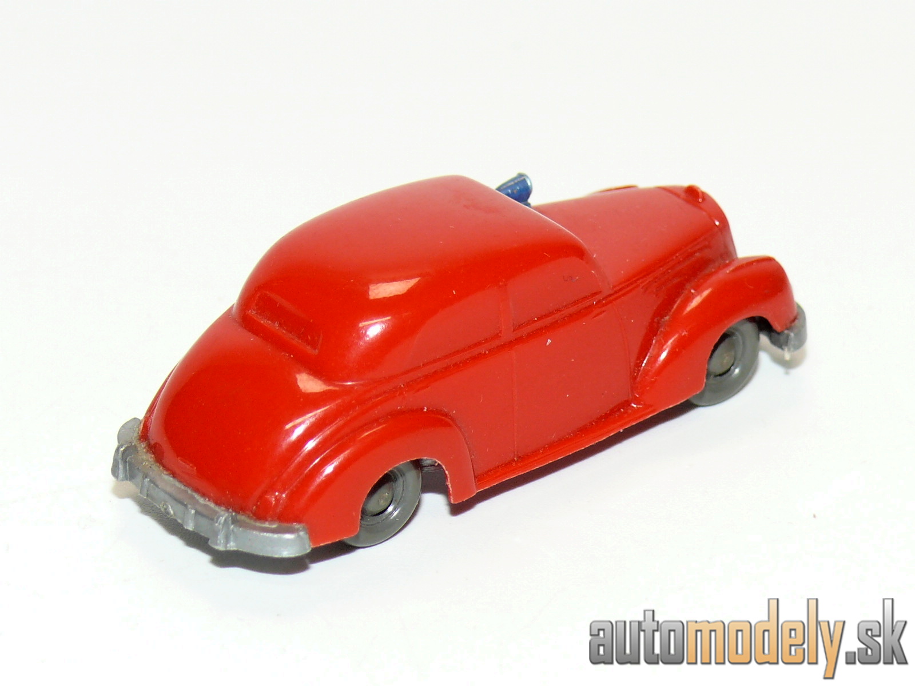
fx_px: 4150
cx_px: 458
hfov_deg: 12.6
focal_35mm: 157
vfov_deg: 9.5
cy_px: 343
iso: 100
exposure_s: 1/30
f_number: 4
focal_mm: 18.6
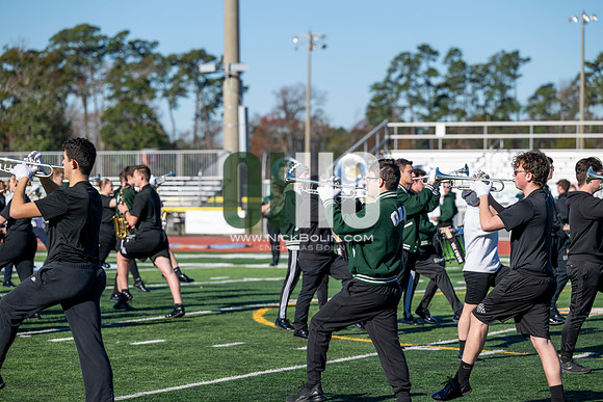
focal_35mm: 140
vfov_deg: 9.8
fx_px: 2345
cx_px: 302
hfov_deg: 14.7
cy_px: 201
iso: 160
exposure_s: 1/2000
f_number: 4
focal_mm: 140
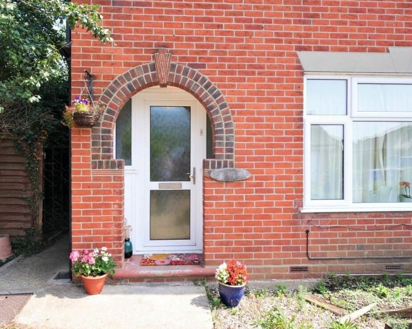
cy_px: 162
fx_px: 317
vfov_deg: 54.9
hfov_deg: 66.0
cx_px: 192
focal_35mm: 26
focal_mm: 12
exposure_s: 1/200
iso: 200
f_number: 5
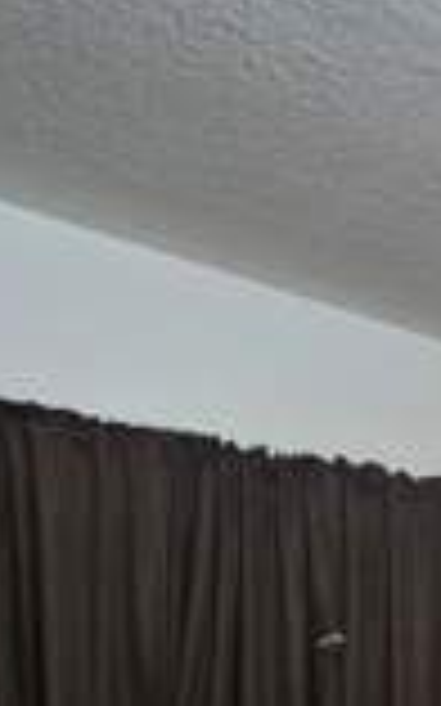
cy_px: 908
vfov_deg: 29.5
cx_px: 814
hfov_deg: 18.0
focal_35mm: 56
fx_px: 1078
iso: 500
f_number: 2.2
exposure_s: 1/30
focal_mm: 2.2
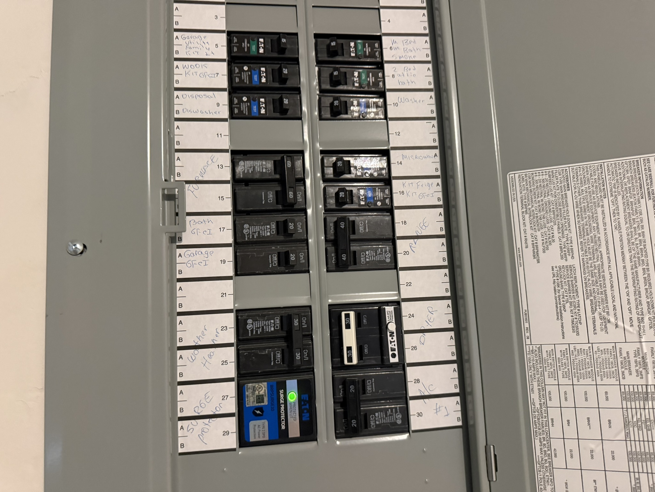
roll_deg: +3.0
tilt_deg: +6.2
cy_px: 246
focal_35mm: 24
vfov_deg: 56.8
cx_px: 328
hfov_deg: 71.6
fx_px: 454
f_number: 1.78
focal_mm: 6.76
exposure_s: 1/40
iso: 1000
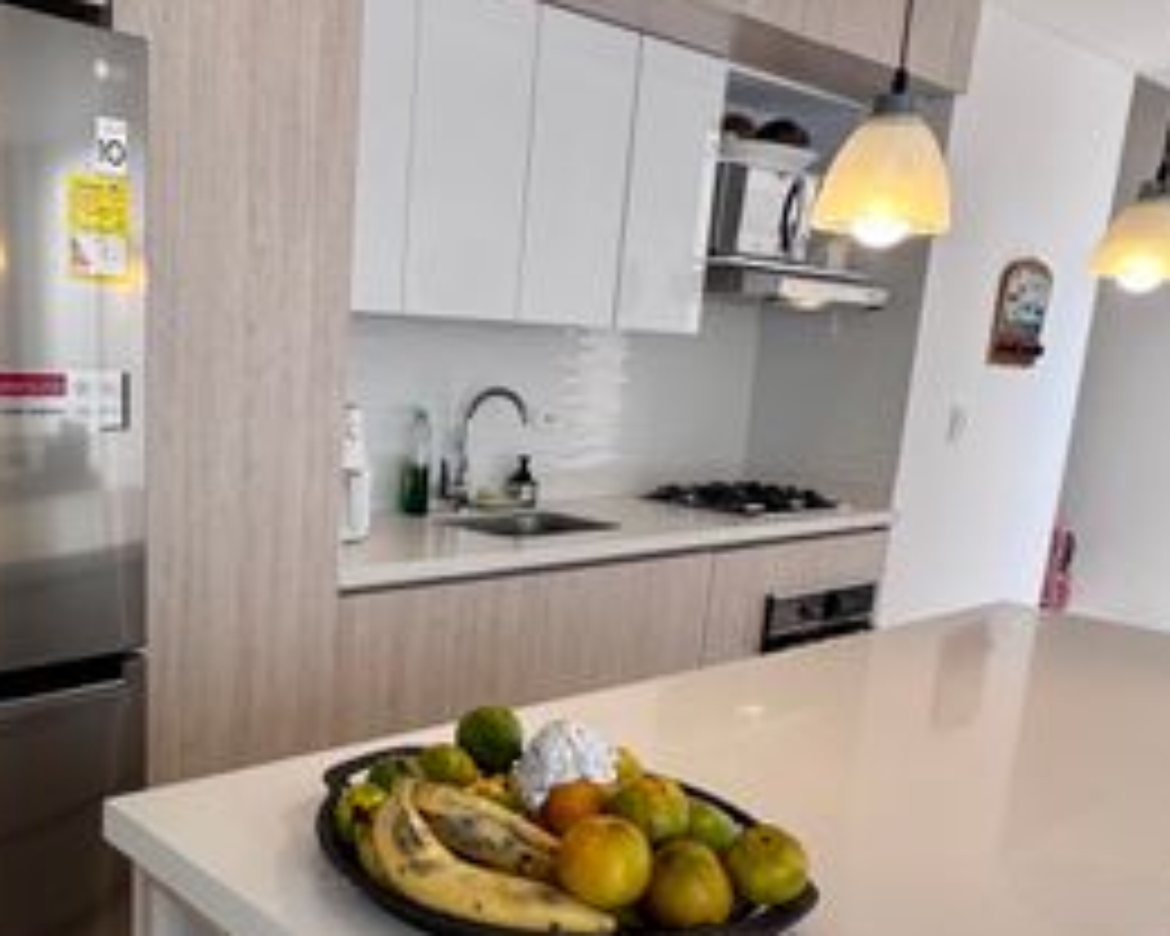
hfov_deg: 50.5
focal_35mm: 35
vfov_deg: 41.7
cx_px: 378
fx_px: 1212
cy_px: 623
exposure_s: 1/99
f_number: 2.2
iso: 40
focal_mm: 2.22
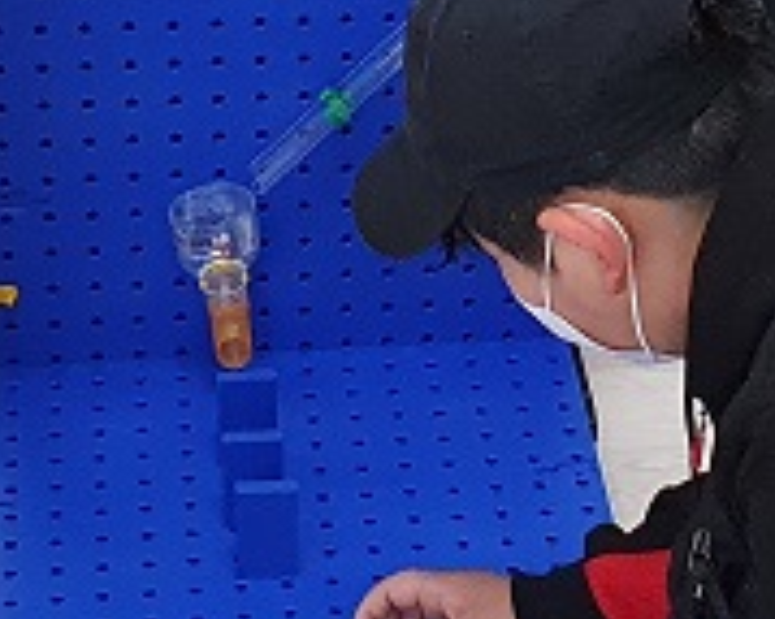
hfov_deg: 13.5
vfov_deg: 10.8
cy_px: 95
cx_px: 537
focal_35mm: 142
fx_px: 3255
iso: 400
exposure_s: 1/120
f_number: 2.4
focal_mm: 4.32
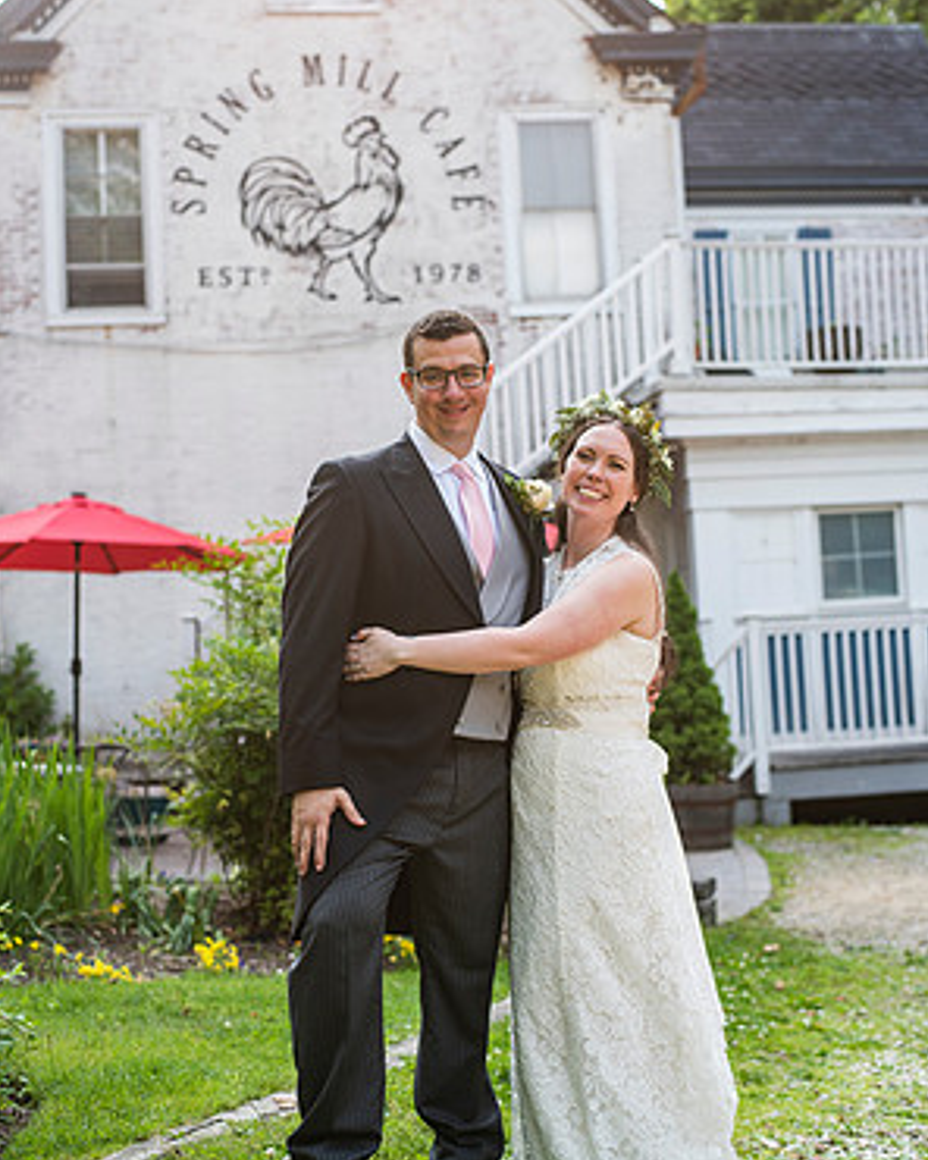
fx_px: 1957
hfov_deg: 26.7
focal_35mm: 57
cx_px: 461
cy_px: 567
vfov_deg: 33.0
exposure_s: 1/1250
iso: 400
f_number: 3.2
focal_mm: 50
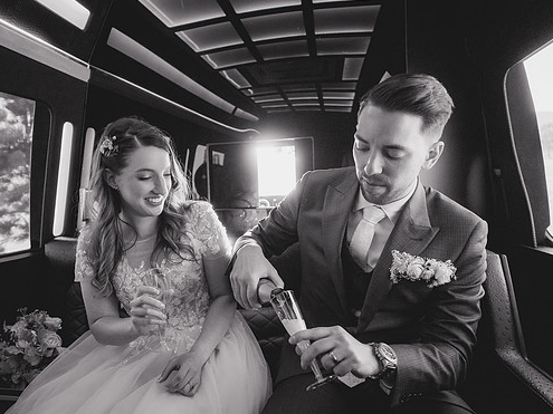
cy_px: 208
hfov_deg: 76.0
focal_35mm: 22
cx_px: 238
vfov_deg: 61.1
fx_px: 351
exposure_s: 1/320
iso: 3200
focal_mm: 18
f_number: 2.8
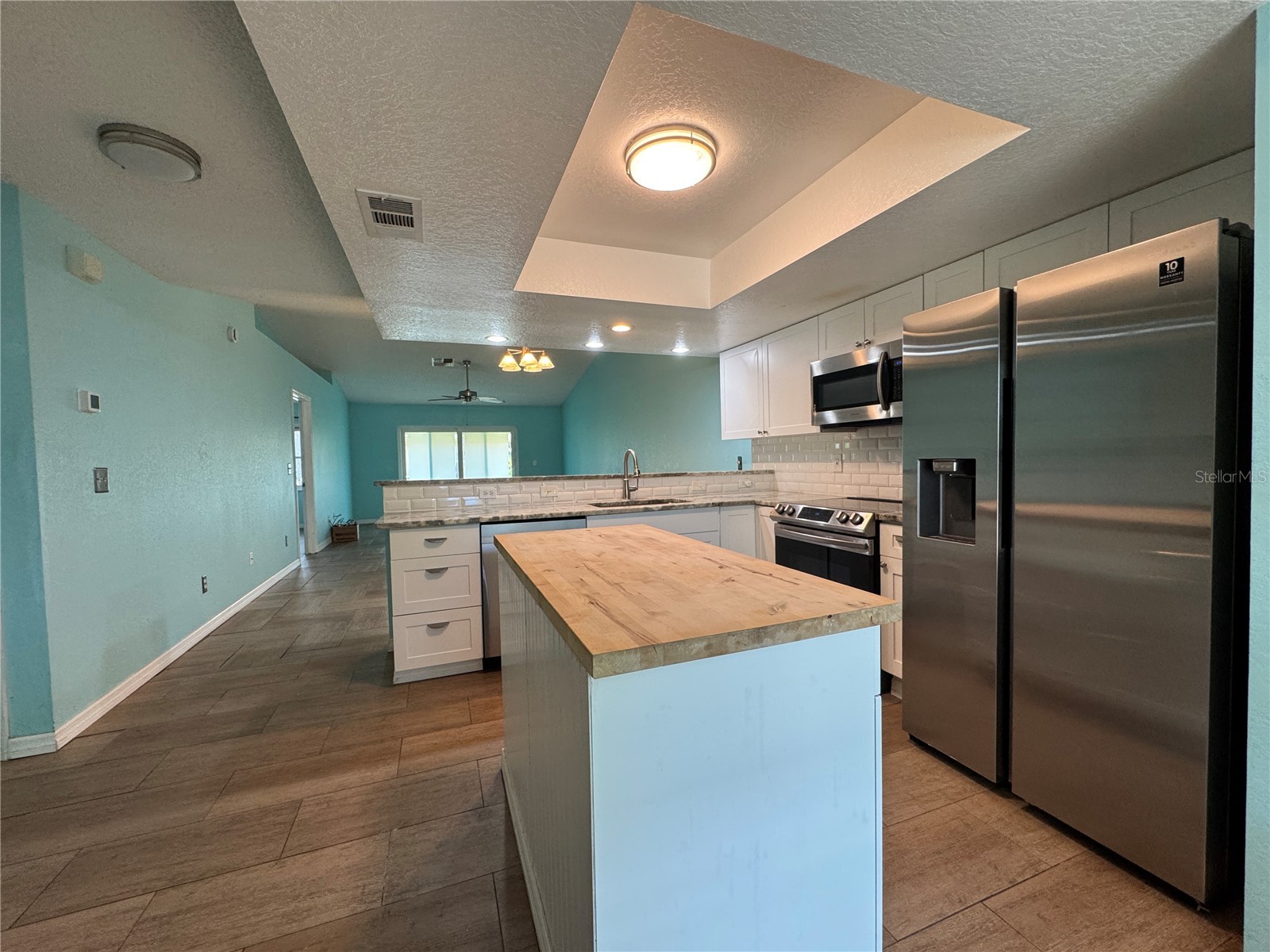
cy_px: 476
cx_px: 635
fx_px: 514
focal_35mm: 14
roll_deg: +1.4
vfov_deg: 85.7
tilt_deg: -2.6
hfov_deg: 102.1
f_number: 2.2
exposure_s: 1/120
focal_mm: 2.22
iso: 200
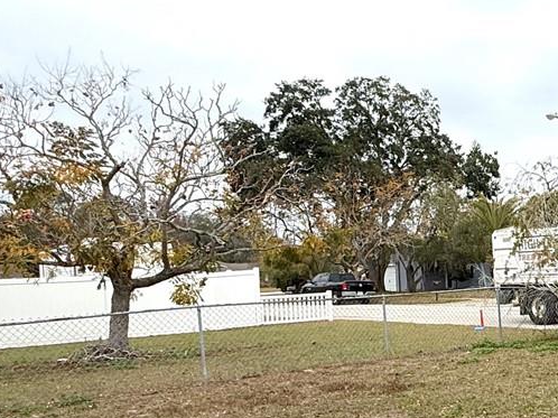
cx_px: 586
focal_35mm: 45
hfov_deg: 36.7
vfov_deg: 31.8
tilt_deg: -1.9
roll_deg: +2.0
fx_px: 725
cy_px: 289
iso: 50
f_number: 2.2
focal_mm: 2.22
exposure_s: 1/2976
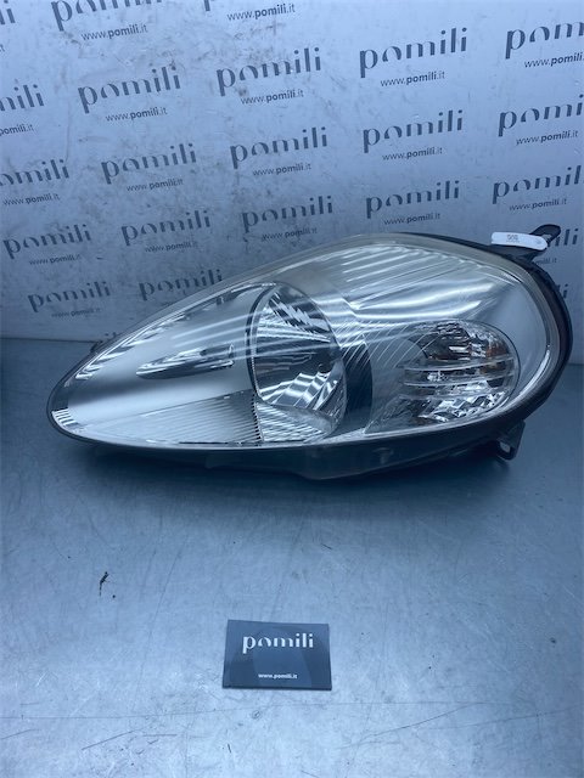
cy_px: 389
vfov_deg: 67.3
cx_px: 292
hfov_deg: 53.1
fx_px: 585
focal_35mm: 26
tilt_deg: -38.2
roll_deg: -3.9
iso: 32
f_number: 1.8
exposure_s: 1/1346
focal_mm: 4.25
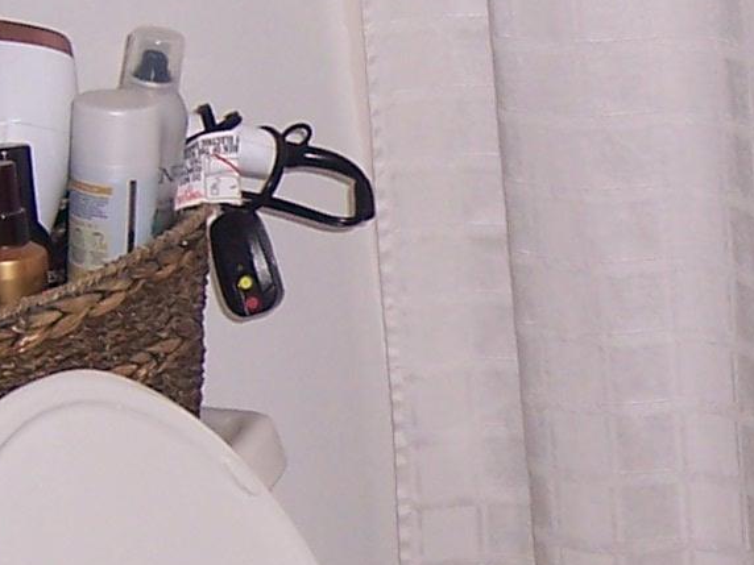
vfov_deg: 11.1
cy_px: 327
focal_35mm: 133
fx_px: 2897
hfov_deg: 14.8
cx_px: 548
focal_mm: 5.5
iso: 80
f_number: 2.8
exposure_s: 1/60
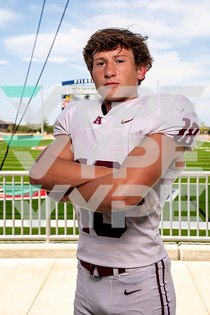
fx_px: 507
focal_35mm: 58
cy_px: 158
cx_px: 105
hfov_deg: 23.4
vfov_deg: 34.5
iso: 100
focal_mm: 58
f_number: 10
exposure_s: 1/125
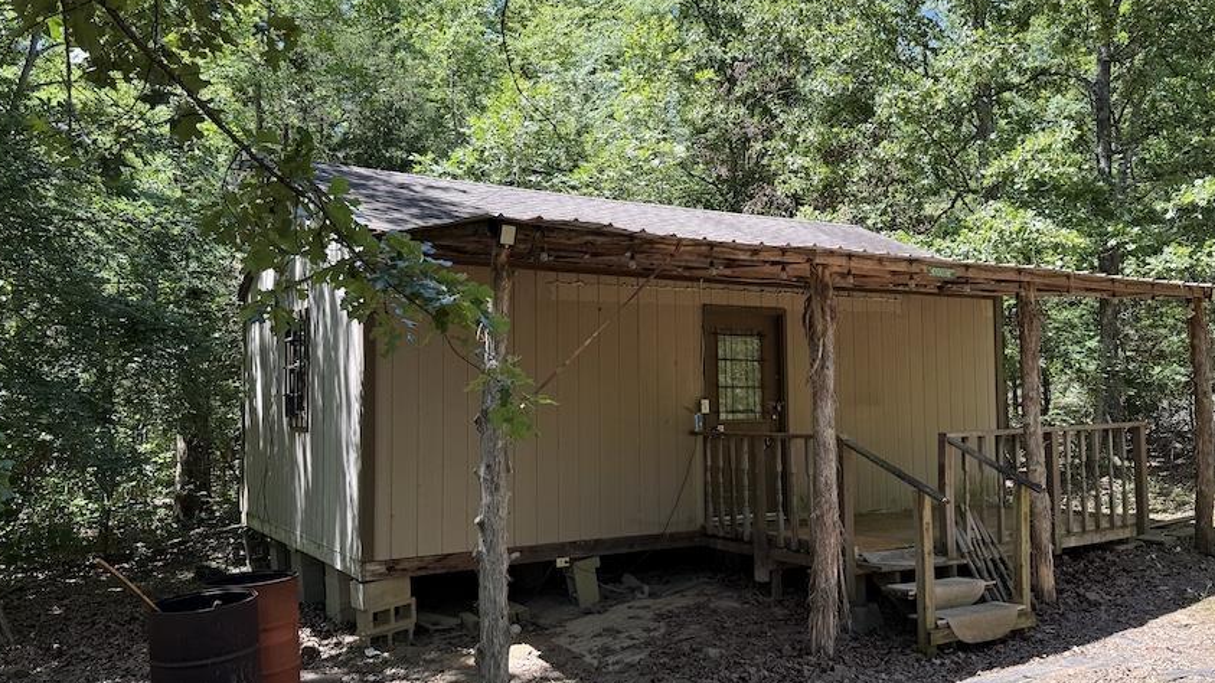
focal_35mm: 31
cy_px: 356
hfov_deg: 62.4
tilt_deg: +4.6
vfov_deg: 37.8
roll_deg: +0.6
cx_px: 677
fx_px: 999
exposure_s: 1/521
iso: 80
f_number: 1.78
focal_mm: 6.76
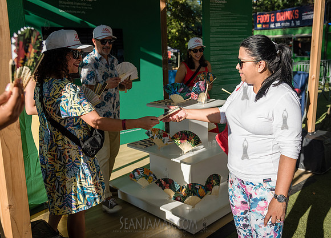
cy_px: 123
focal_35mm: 35
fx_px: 332
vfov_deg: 39.4
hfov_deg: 52.9
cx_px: 184
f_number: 3.5
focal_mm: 32
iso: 500
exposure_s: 1/4000
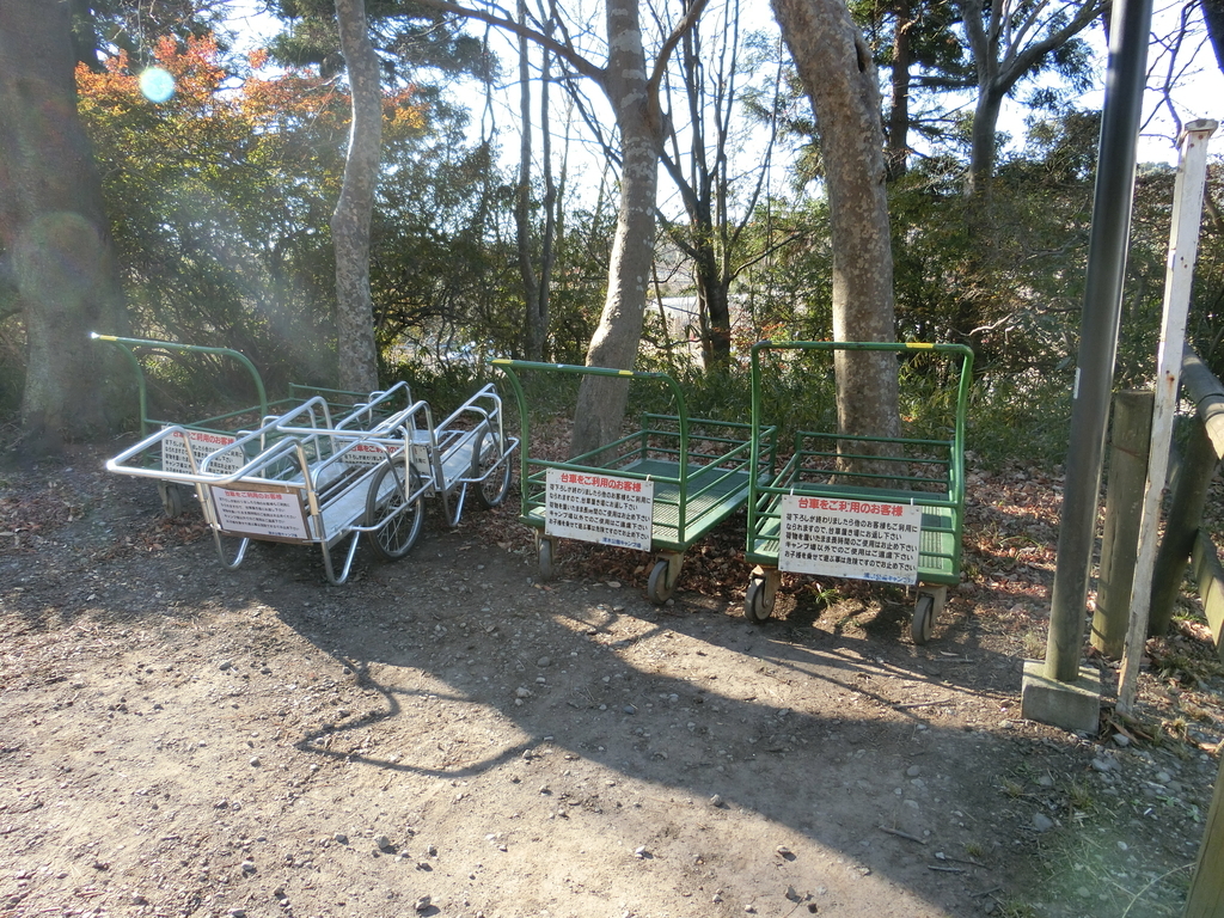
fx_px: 884
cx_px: 612
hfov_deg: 69.4
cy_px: 459
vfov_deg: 54.9
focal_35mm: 25
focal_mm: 4.5
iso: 80
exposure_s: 1/125
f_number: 3.5
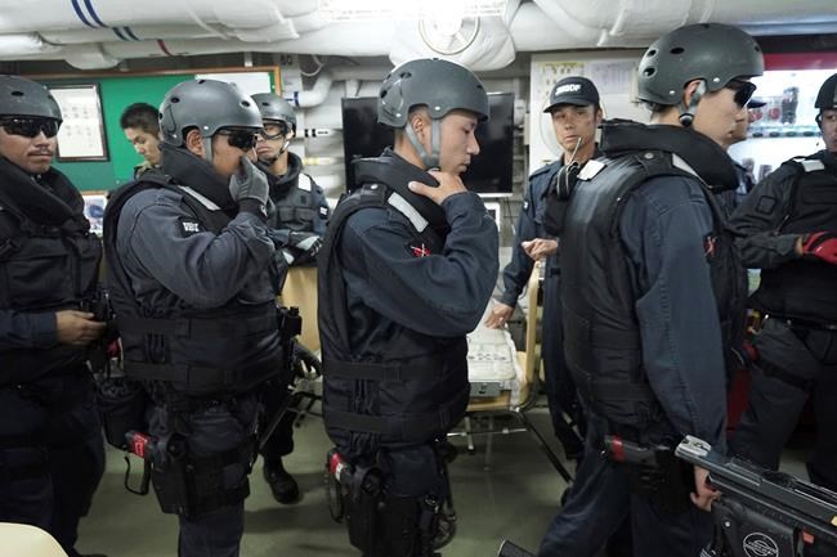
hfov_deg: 76.1
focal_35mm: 23
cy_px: 278
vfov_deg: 55.1
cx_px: 418
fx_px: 535
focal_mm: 23
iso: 4000
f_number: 4
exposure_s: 1/125
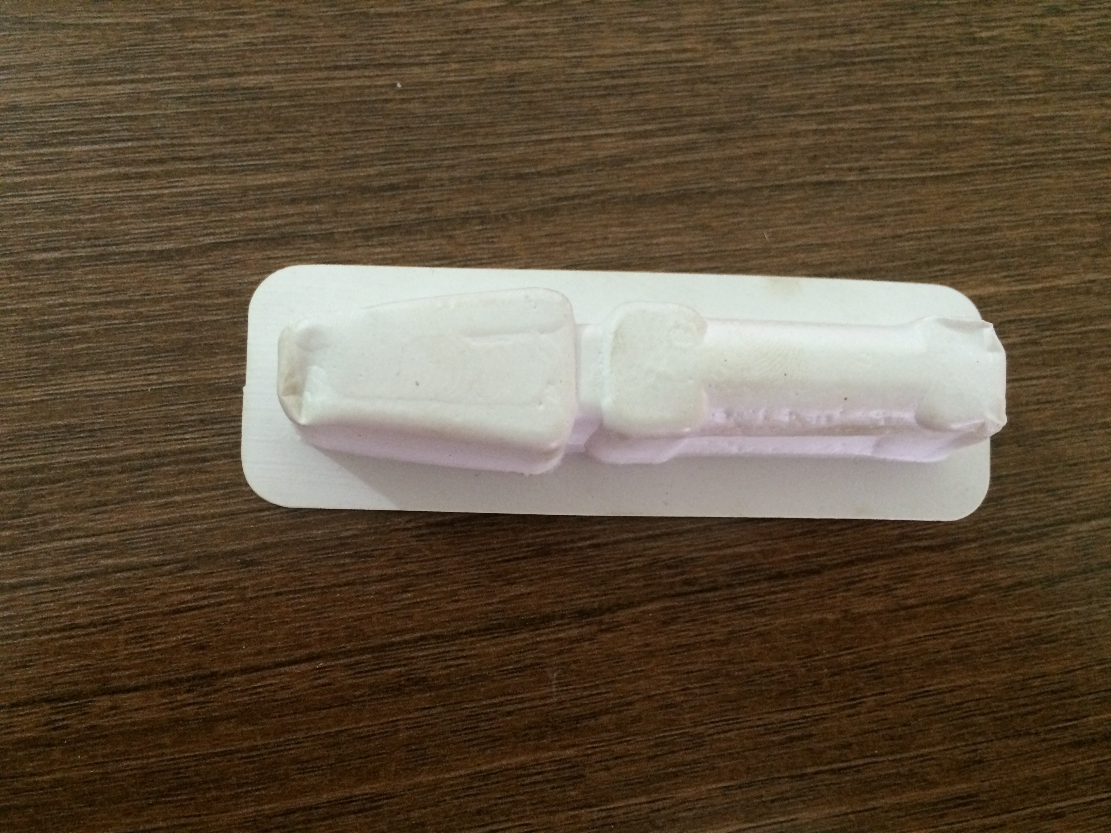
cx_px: 556
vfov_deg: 48.2
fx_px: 931
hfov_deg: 61.7
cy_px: 416
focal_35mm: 29
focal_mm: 4.15
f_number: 2.2
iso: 320
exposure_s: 1/33
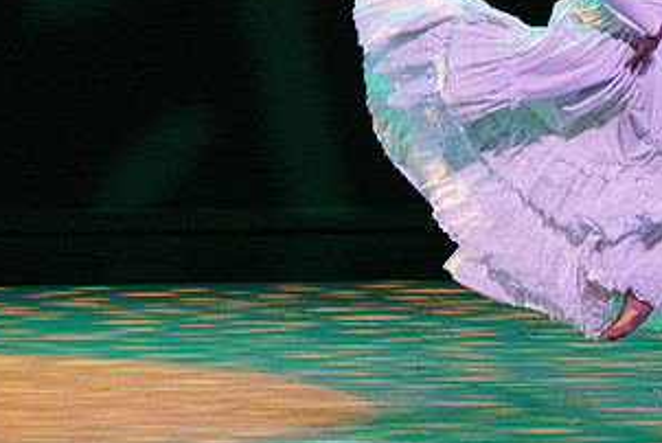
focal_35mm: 721
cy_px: 113
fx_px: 13271
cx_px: 430
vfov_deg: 1.9
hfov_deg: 2.9
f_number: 6.3
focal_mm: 376
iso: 5000
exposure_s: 1/400
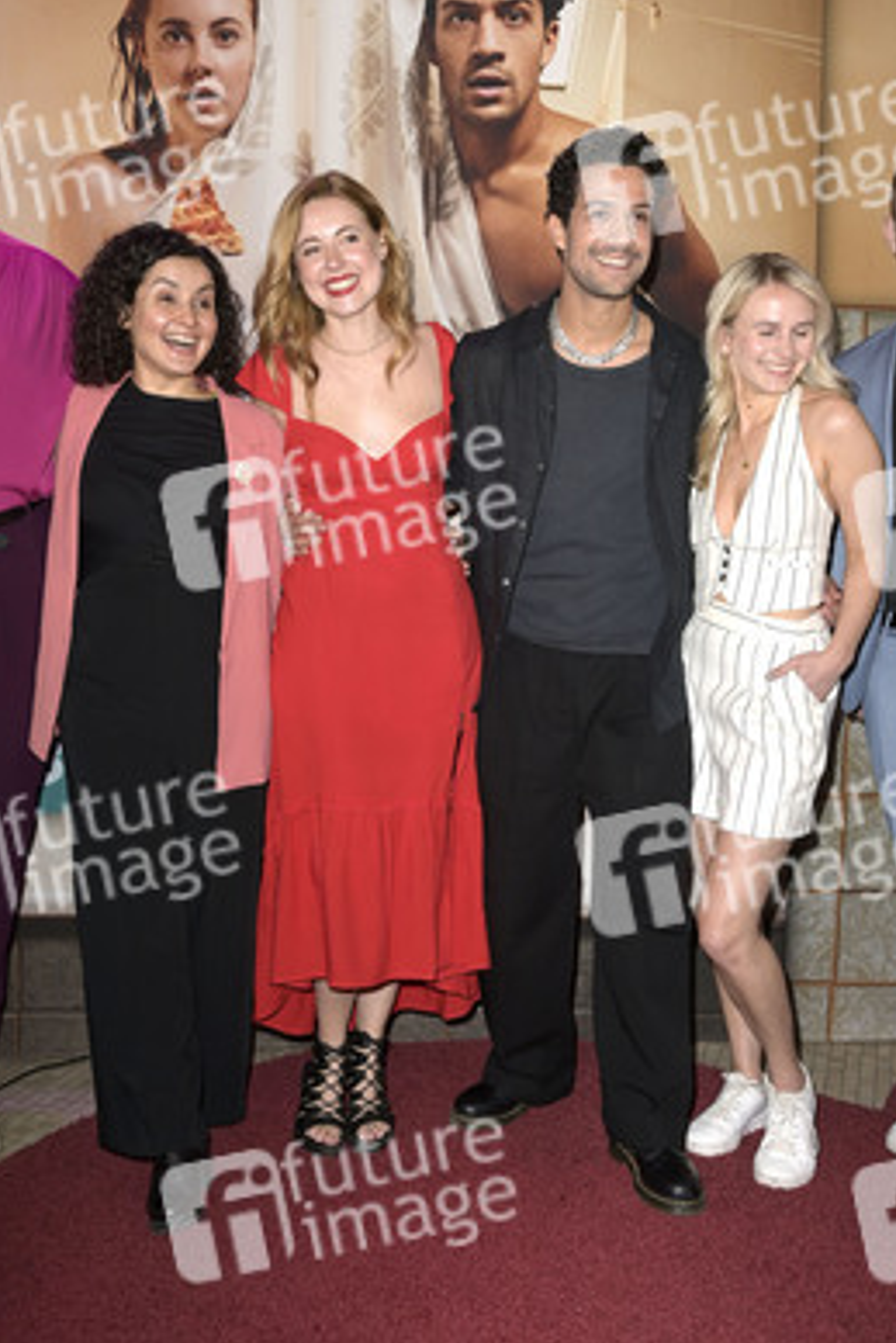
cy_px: 682
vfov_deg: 54.4
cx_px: 439
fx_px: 1305
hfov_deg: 37.9
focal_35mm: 35
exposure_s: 1/200
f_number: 5
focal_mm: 34
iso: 500
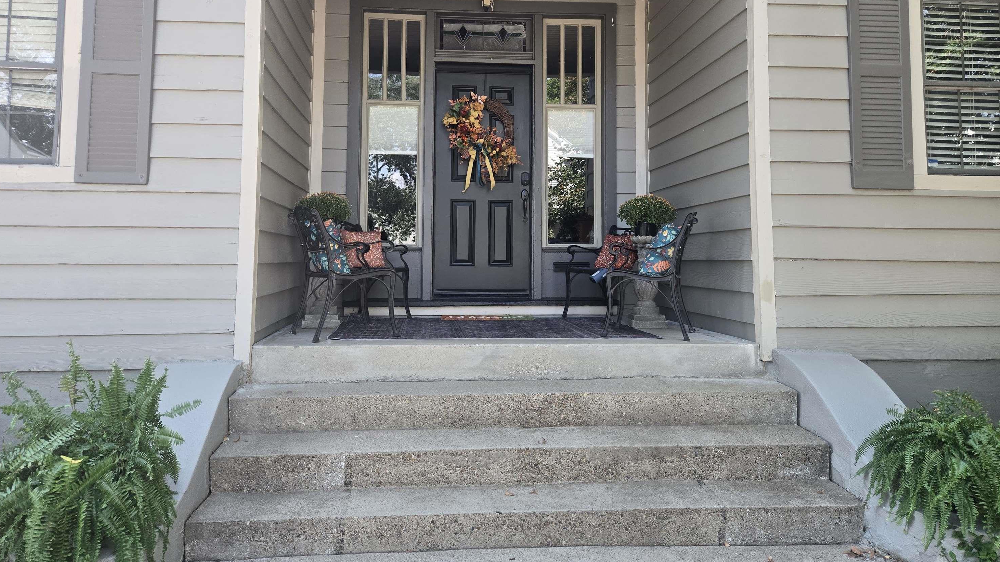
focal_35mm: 26
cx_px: 482
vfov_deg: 43.9
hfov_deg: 71.9
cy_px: 203
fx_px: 689
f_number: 1.8
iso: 100
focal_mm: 5.4
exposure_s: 1/508
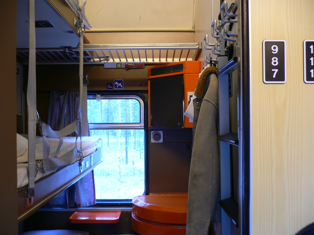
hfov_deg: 52.6
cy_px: 118
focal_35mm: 35
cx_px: 157
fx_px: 317
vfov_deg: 40.7
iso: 80
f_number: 2.8
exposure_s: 1/5
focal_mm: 5.8
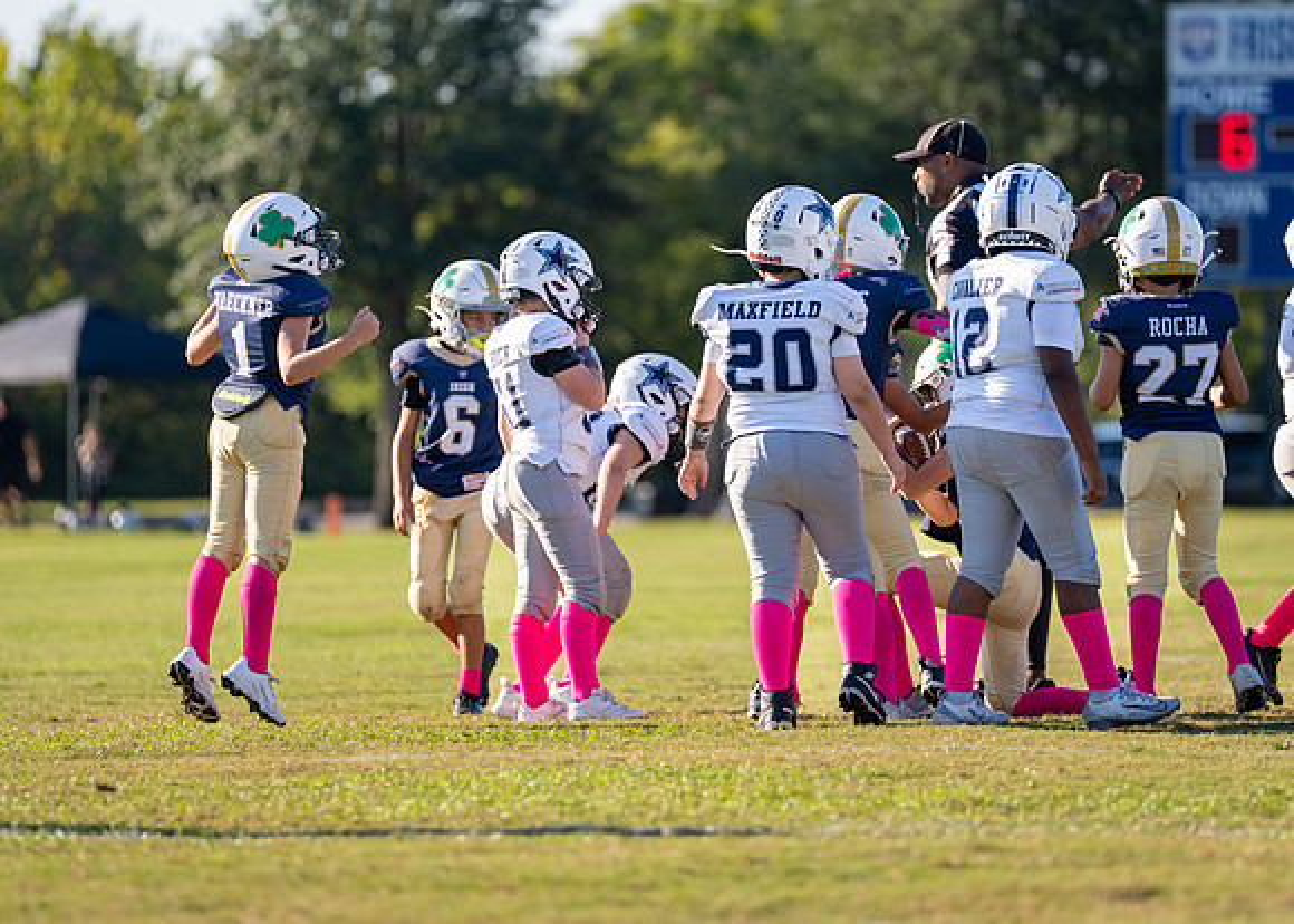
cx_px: 756
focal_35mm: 277
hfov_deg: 7.3
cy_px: 357
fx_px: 10164
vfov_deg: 5.2
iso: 250
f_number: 2.8
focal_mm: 200
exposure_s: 1/2500
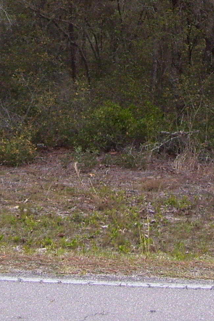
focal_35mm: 115
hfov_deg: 11.8
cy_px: 7
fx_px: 1025
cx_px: 199
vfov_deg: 17.4
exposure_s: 1/640
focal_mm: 6
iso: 80
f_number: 2.7
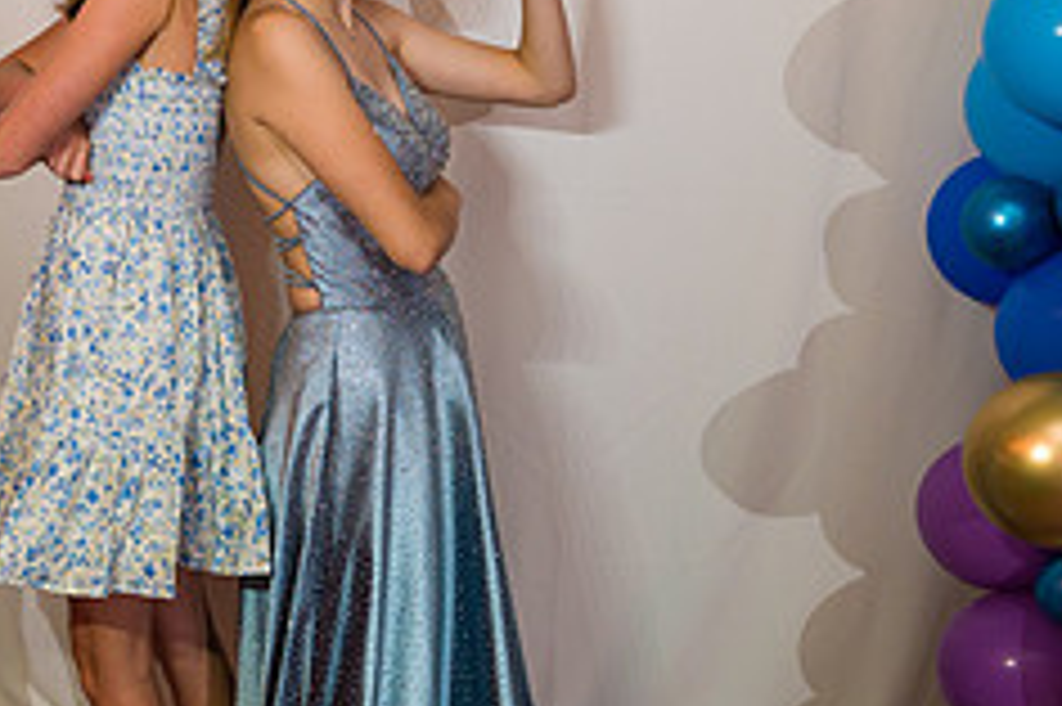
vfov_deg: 21.1
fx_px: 1887
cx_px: 315
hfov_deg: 31.1
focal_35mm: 64
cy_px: 220
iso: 1250
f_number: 3.2
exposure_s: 1/125
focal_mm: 26
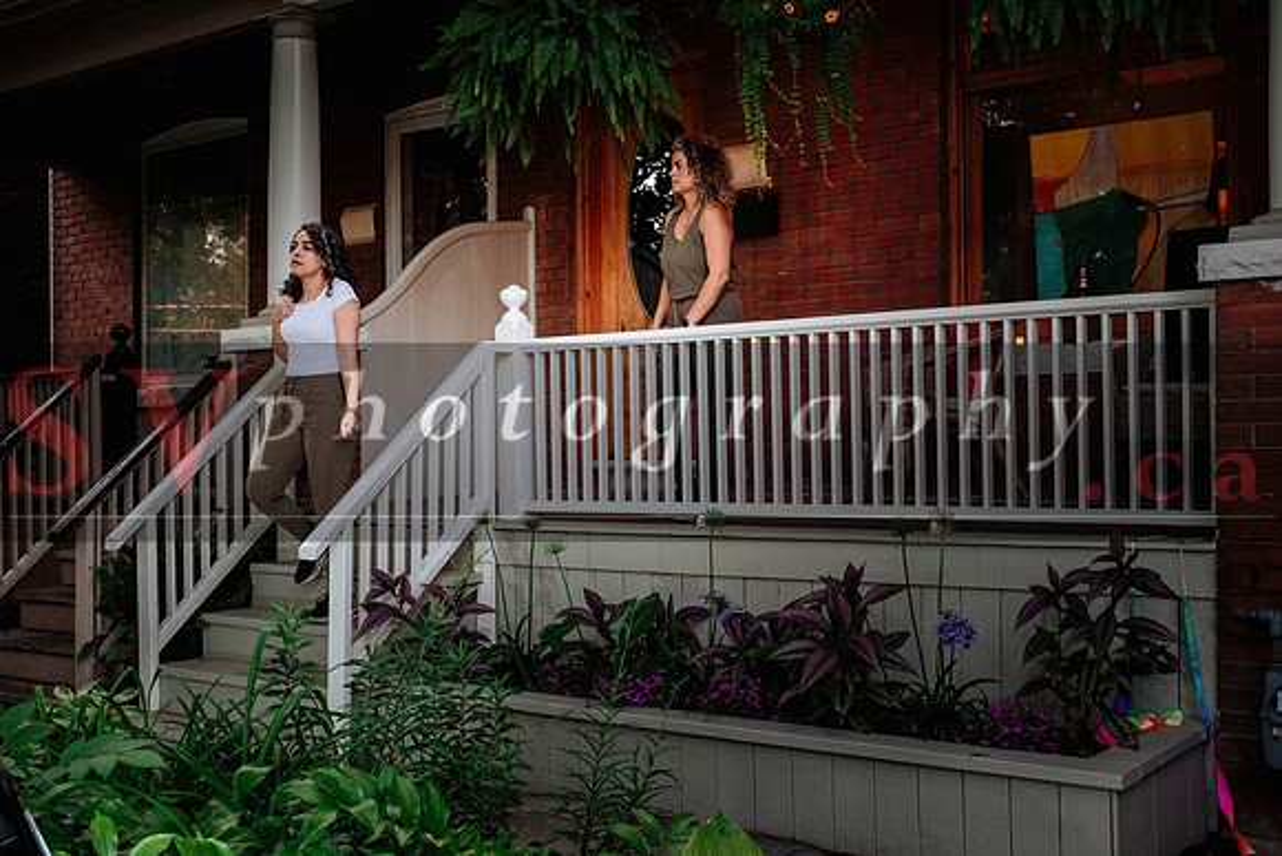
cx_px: 641
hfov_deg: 47.4
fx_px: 1460
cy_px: 428
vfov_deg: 32.6
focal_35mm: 41
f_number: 2.8
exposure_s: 1/250
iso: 800
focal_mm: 27.4
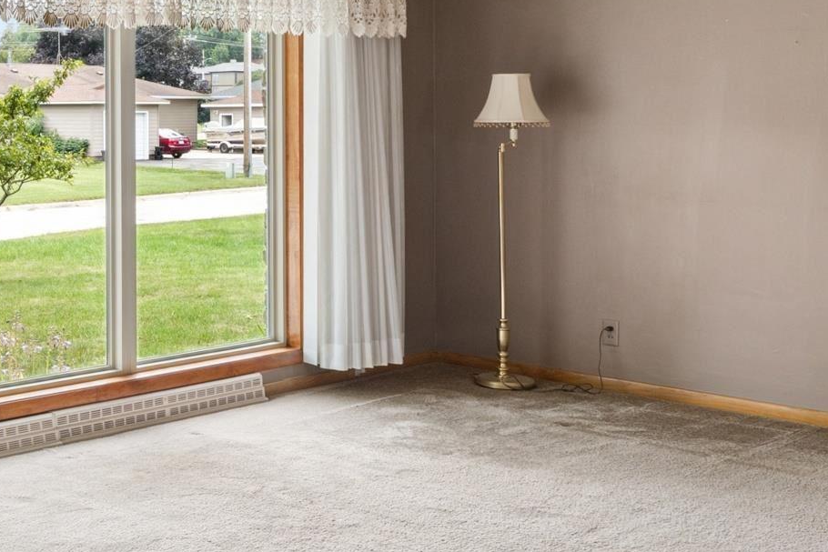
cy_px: 76
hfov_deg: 31.5
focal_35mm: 56
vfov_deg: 23.6
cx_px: -86
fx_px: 1293
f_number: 8
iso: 250
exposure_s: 1/15
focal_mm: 11.1
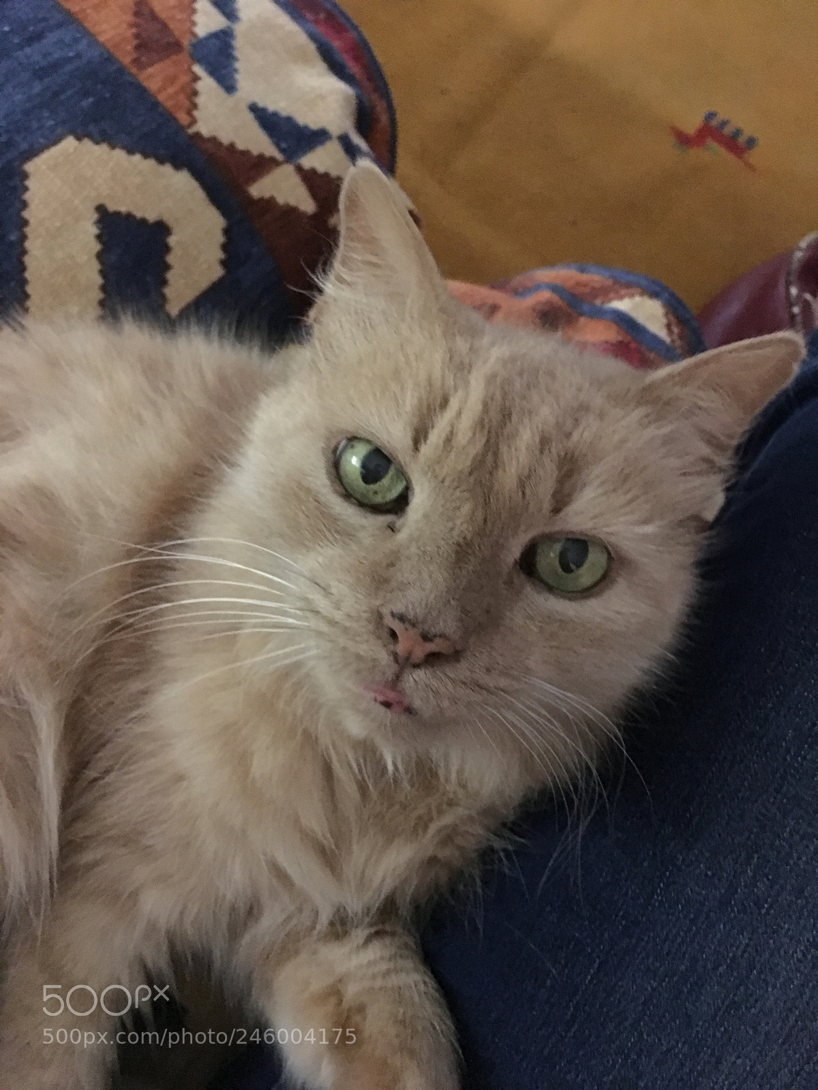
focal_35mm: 29
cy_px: 545
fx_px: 914
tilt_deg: -75.6
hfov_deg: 48.2
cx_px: 409
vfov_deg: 61.7
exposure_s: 1/17
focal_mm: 4.15
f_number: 2.2
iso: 800
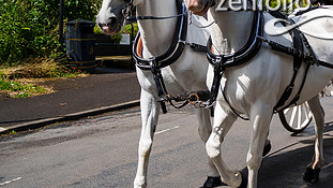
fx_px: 618
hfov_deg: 27.5
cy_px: -2
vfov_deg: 16.9
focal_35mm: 70
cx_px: 371
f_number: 3.5
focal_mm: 28
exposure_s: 1/3200
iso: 200
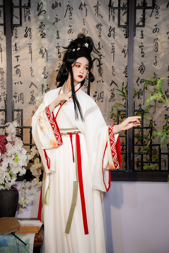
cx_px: 84
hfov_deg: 19.5
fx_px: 493
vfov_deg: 28.8
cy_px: 126
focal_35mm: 70
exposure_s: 1/125
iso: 320
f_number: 4
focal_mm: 70
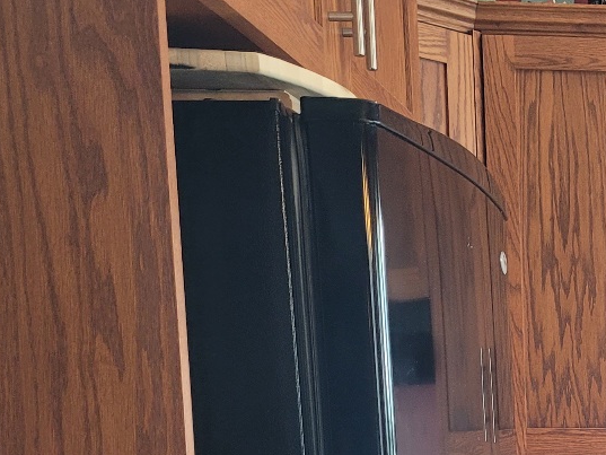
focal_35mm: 78
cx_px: 807
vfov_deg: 17.7
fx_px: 1366
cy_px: 590
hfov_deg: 22.2
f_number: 1.8
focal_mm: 5.4
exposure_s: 1/60.2
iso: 200
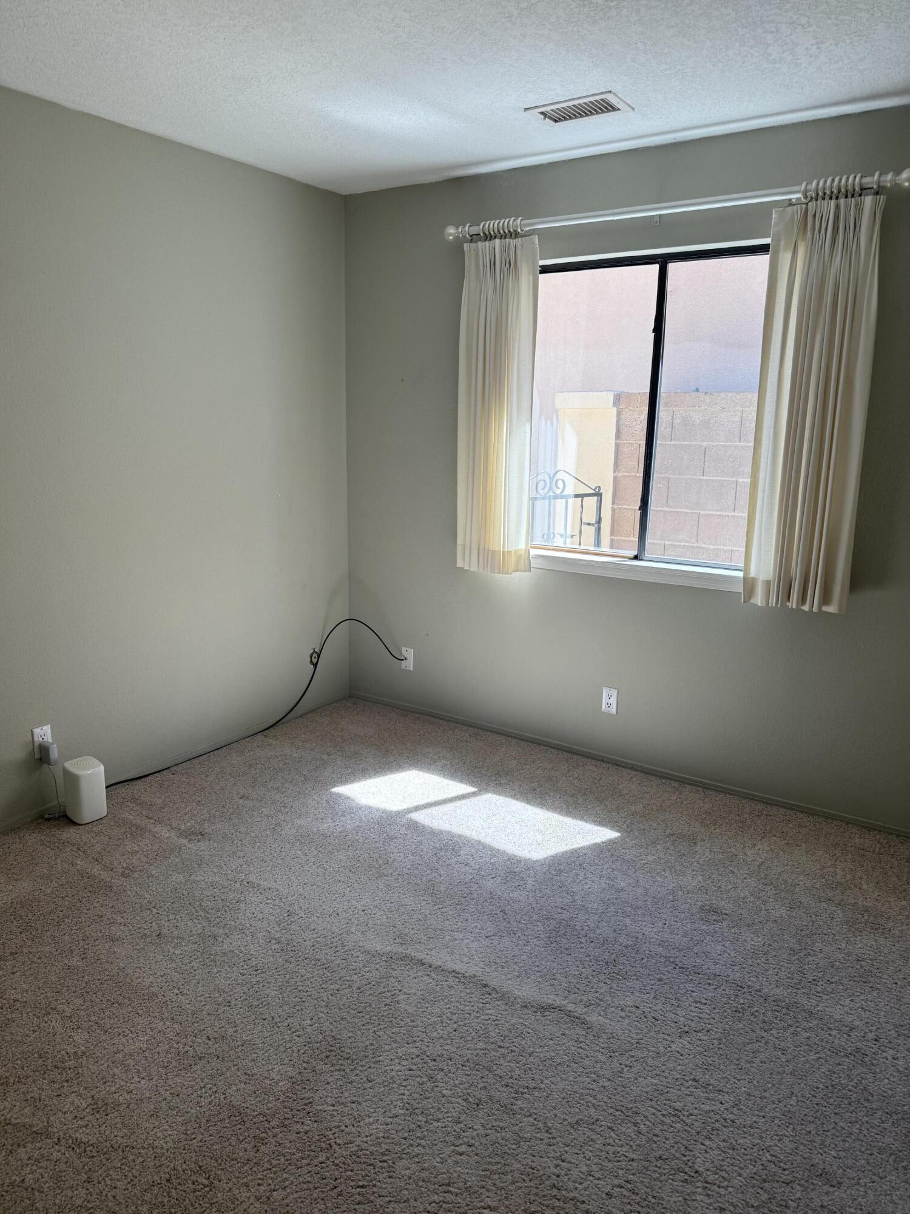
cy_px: 607
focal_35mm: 24
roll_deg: +0.5
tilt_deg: -10.5
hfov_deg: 56.8
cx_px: 455
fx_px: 841
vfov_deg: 71.6
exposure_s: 1/289
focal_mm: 6.76
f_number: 1.78
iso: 64
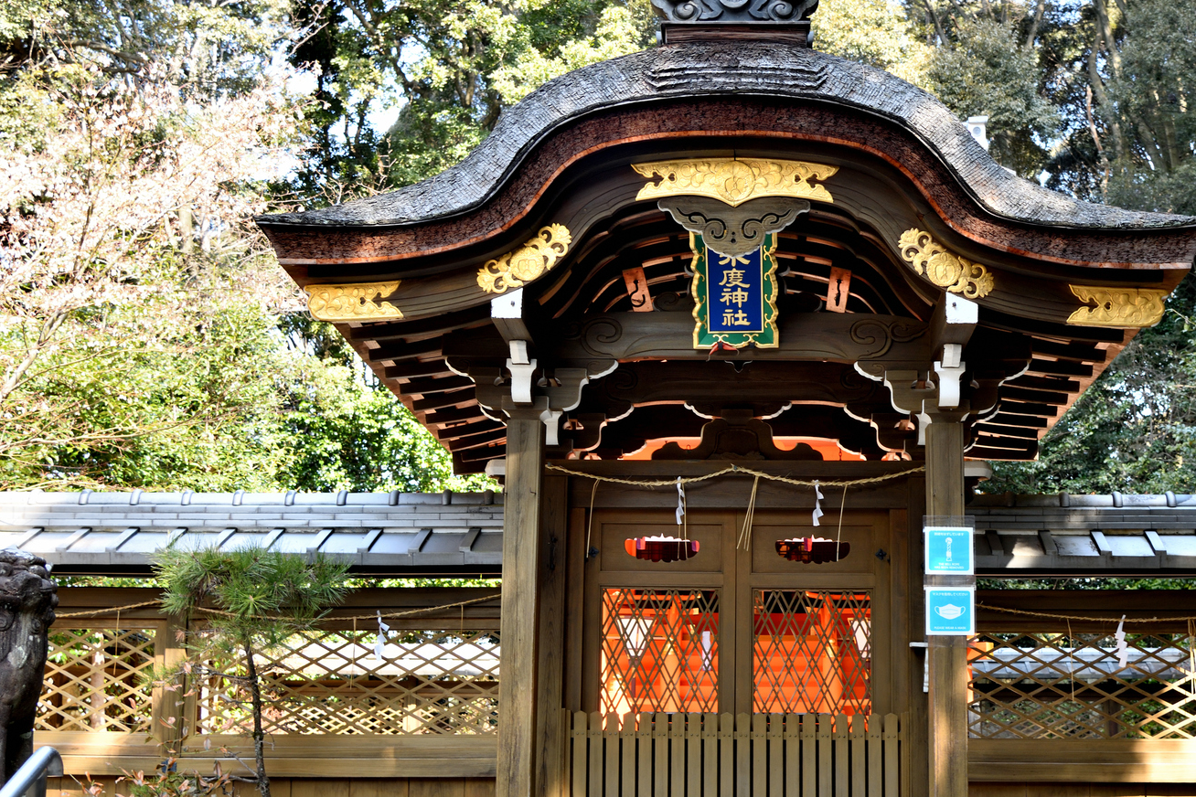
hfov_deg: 38.1
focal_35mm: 52
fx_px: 1727
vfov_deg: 26.0
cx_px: 692
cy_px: 459
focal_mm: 34
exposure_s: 1/20
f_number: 5.6
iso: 200
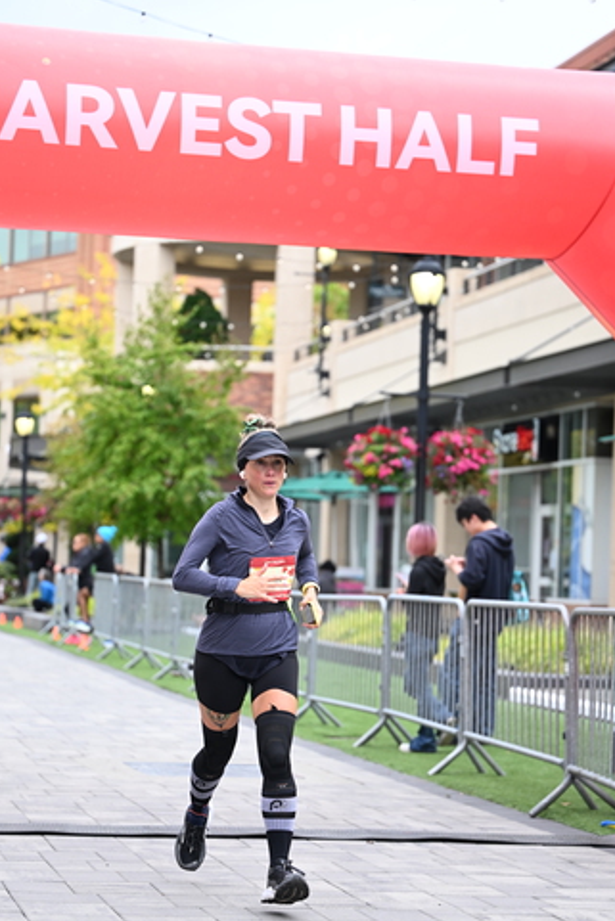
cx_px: 309
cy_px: 509
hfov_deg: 15.5
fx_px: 2253
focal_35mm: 88
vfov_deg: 23.1
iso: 640
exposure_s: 1/1600
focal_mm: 77
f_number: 2.8
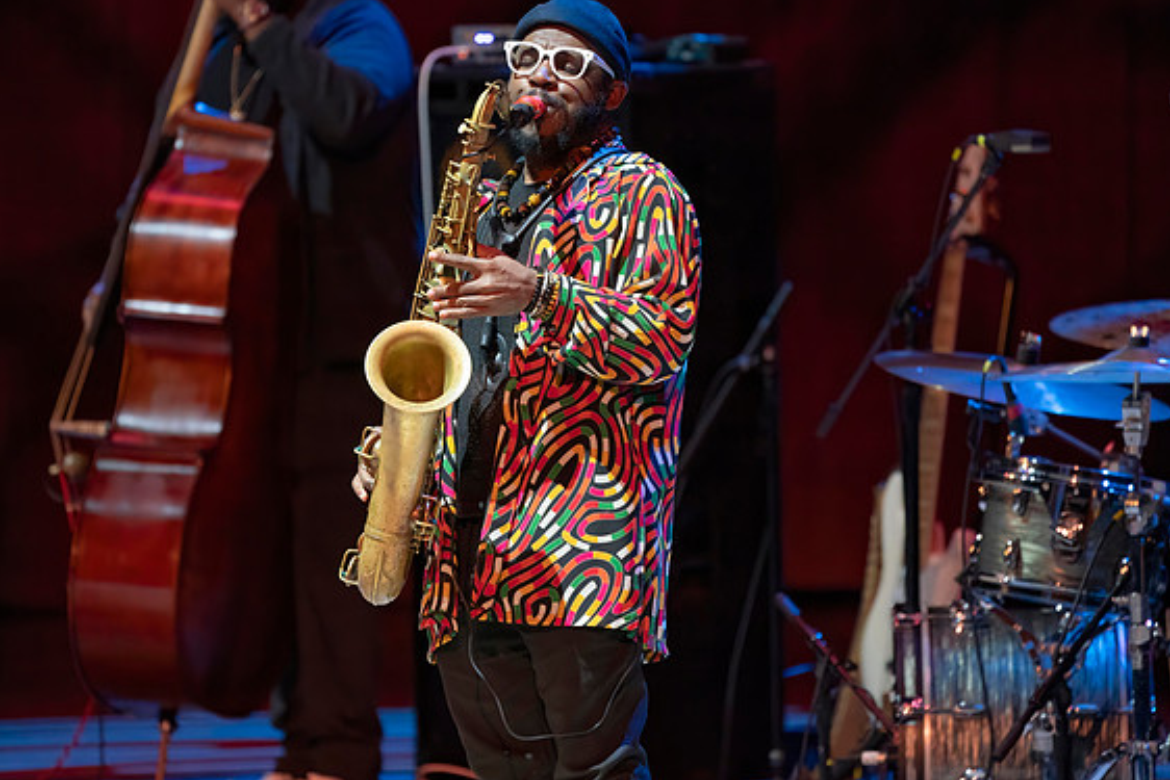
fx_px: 11377
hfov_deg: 5.9
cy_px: 386
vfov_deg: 3.9
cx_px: 587
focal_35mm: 350
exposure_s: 1/320
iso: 5000
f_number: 5.6
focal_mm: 339
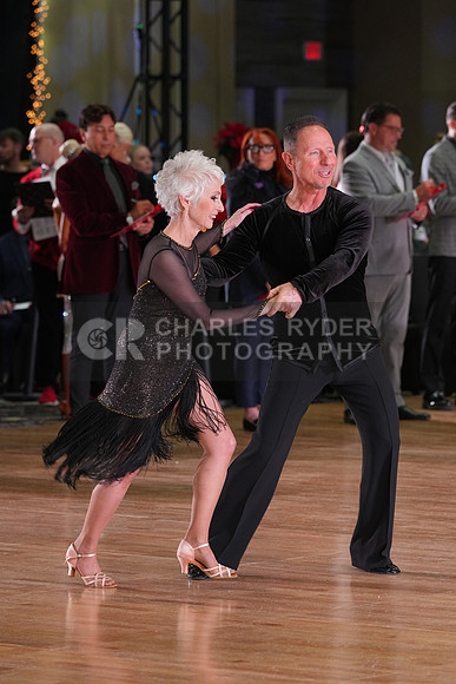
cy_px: 342
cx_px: 228
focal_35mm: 200
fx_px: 3797
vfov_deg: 10.3
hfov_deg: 6.9
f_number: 5.6
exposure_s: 1/200
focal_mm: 200
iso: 2500
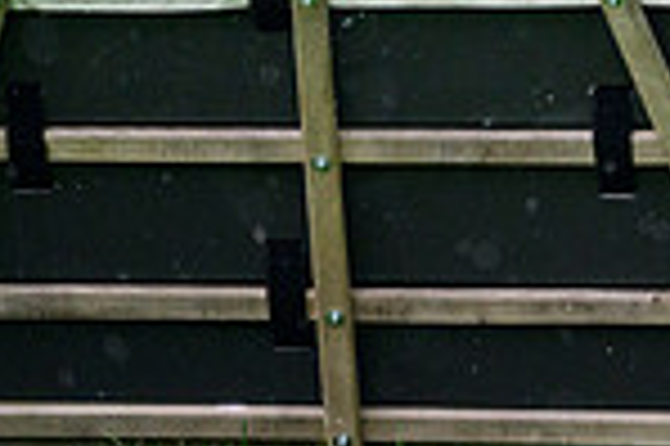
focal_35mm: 974
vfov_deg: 1.4
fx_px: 18107
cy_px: -295
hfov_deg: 2.1
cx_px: 1183
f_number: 5.6
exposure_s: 1/1600
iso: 2000
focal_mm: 250
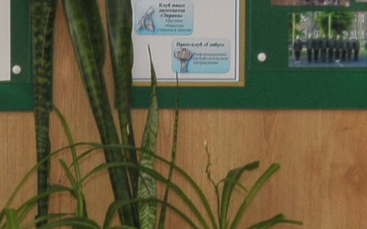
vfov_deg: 2.8
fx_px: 4685
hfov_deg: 4.4
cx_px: 854
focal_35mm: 468
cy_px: 360
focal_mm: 45
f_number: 4.5
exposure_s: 1/60
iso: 320
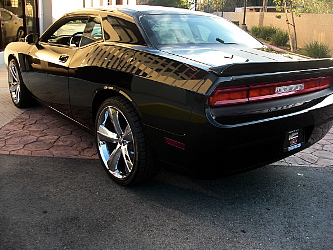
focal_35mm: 39
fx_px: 375
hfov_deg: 47.9
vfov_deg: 36.8
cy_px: 117
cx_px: 175
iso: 50
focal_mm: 6.3
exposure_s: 1/80
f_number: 2.8
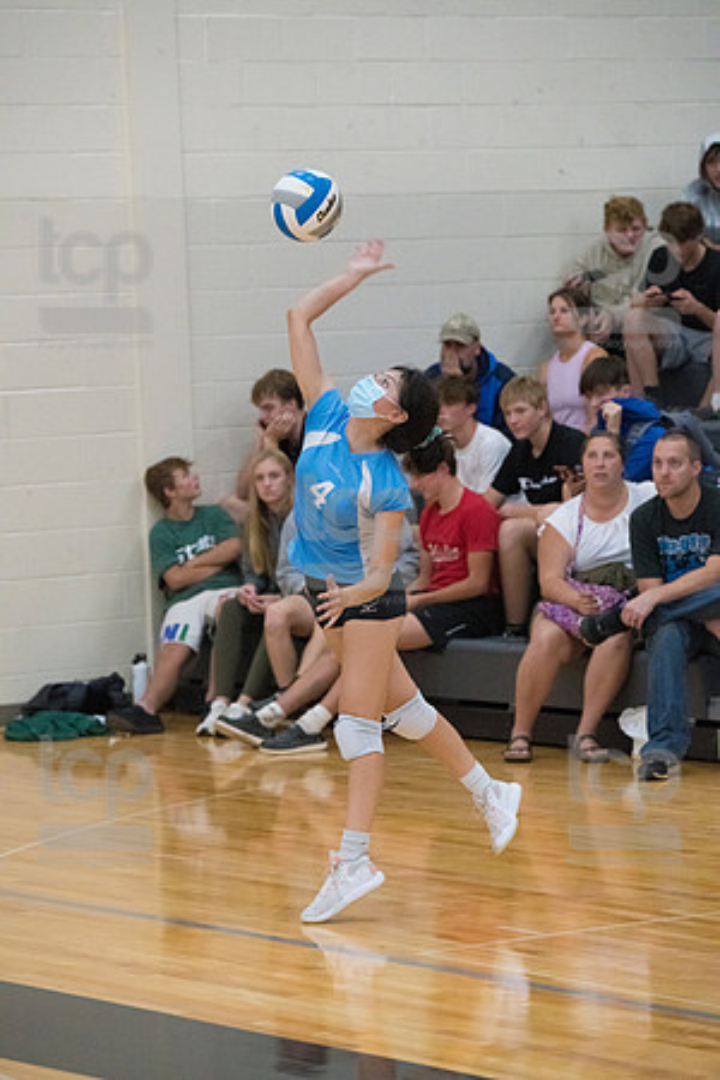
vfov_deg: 13.7
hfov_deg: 9.1
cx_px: 360
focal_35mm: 150
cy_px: 540
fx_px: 4500
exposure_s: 1/1000
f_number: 4.5
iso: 6400
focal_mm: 150
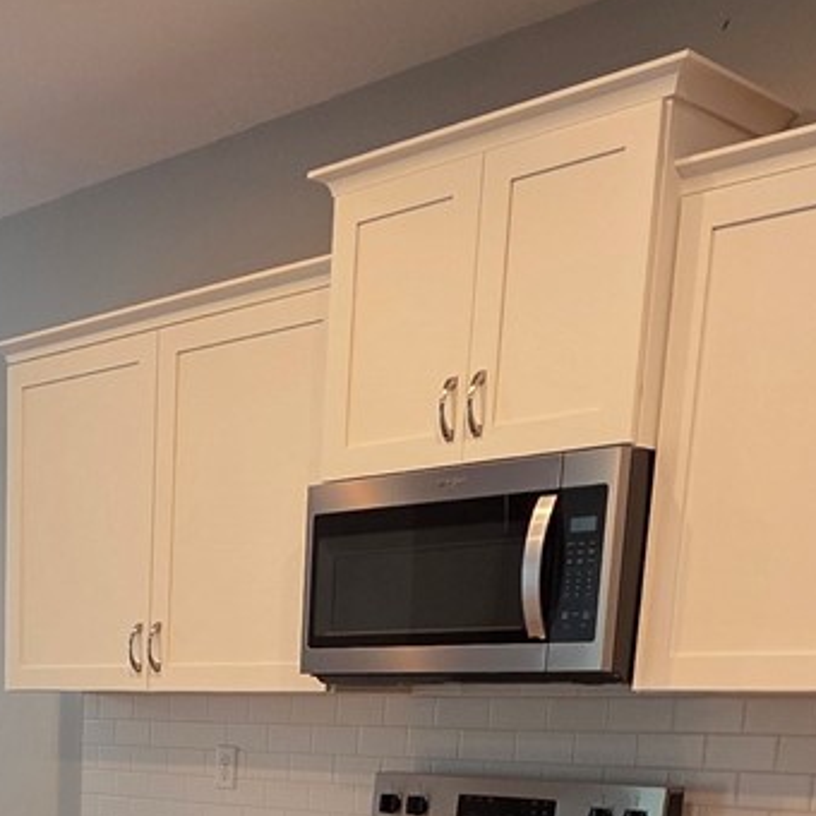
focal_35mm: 54
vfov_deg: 27.0
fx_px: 1440
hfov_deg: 29.7
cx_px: 22
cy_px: 1042
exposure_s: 1/120
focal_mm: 2.2
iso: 125
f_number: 1.9
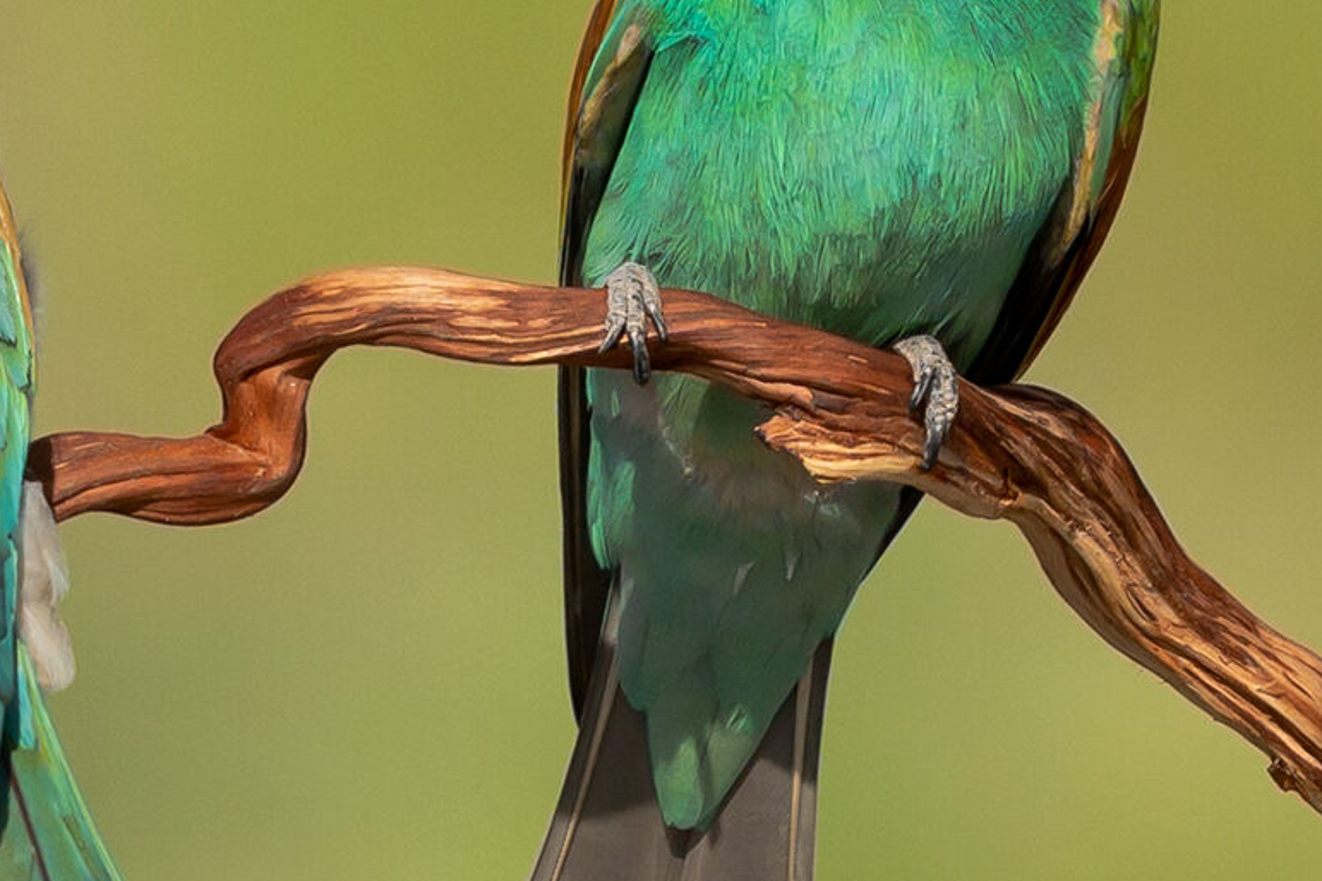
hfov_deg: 0.9
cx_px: 226
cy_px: 399
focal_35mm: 2392
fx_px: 87833
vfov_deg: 0.6
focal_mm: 512
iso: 1000
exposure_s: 1/3200
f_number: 8
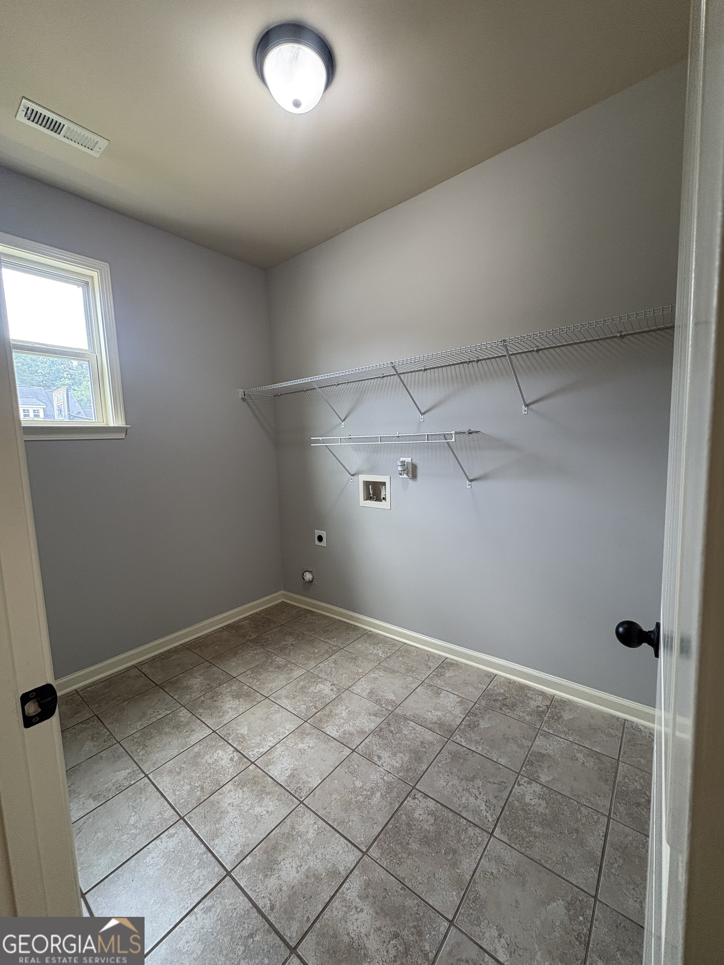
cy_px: 482
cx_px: 362
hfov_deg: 85.7
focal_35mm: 14
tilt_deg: -4.7
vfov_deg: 102.1
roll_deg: +1.7
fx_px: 390
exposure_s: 1/60
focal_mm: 2.22
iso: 160
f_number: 2.2
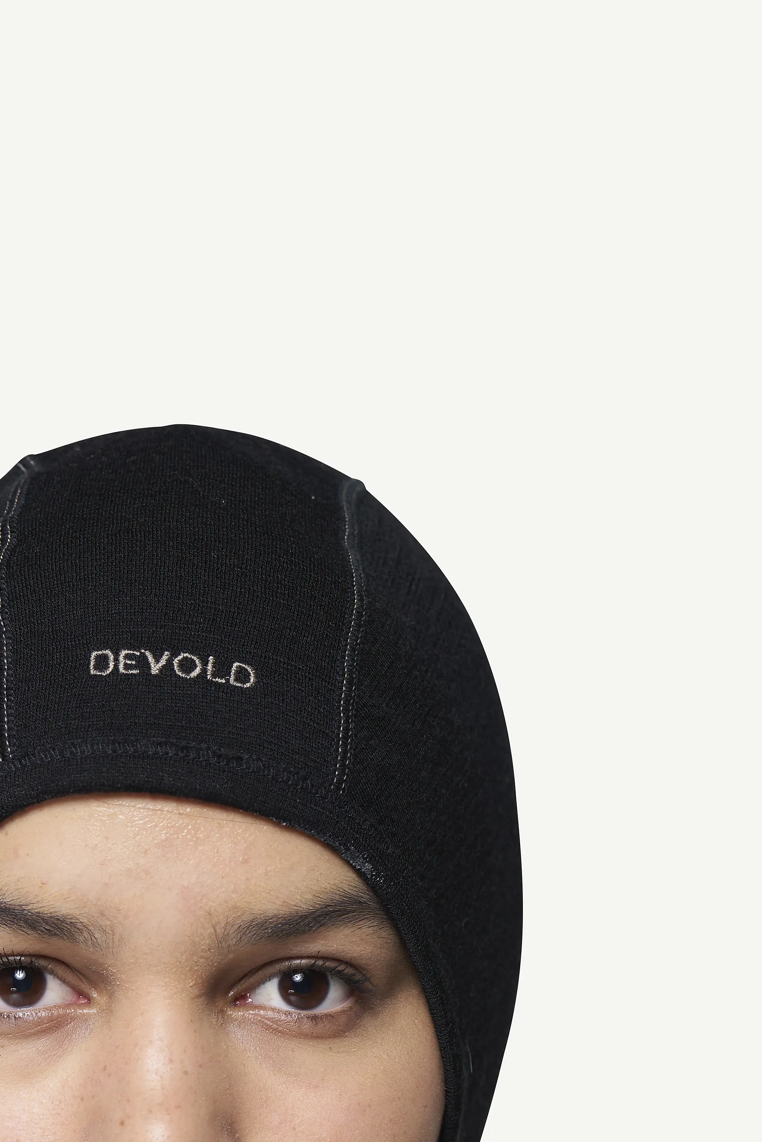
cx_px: 157
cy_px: 1113
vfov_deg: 12.0
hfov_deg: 8.1
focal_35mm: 170
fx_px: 5397
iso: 100
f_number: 5.6
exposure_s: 1/50
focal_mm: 82
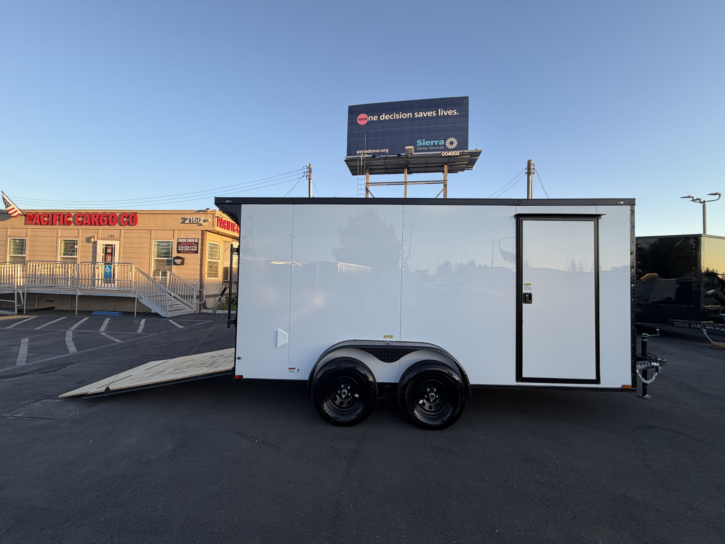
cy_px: 272
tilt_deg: +3.5
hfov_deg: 102.1
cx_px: 362
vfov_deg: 85.7
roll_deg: +0.0
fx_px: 293
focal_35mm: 14
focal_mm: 2.22
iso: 40
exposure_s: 1/215
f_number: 2.2
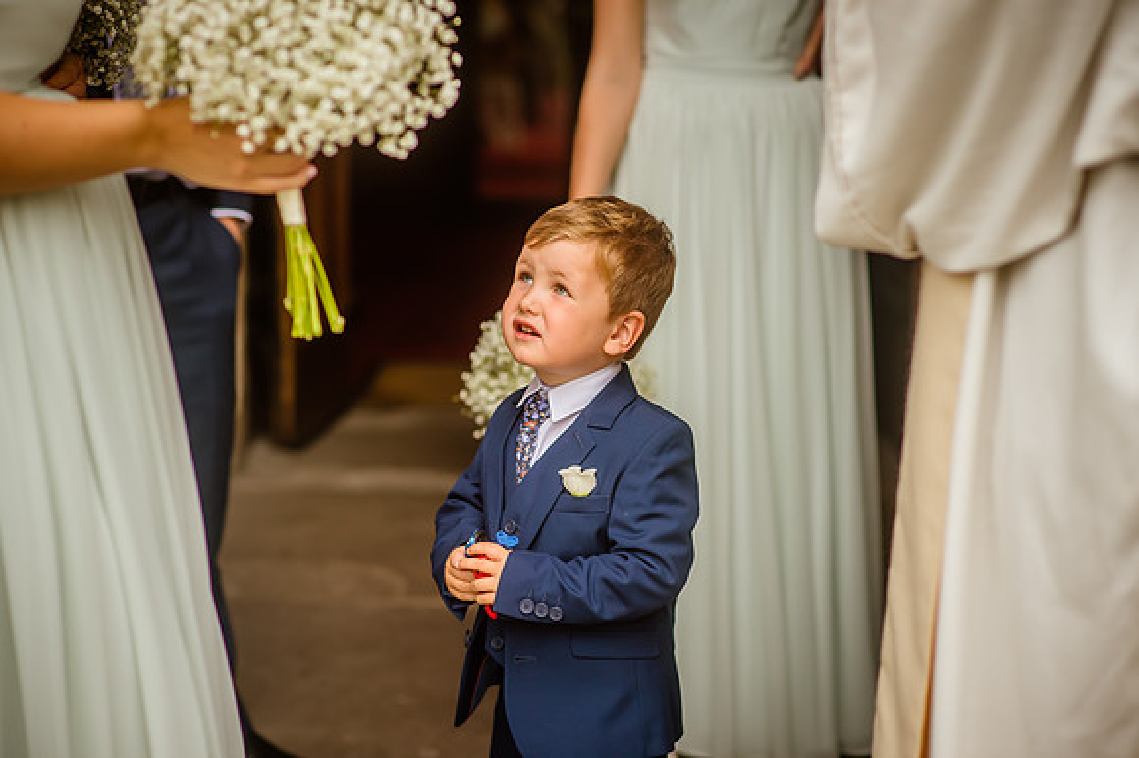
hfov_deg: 23.9
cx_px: 570
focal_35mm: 85
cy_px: 379
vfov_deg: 16.1
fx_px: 2688
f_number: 2.8
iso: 400
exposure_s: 1/2500
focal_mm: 85
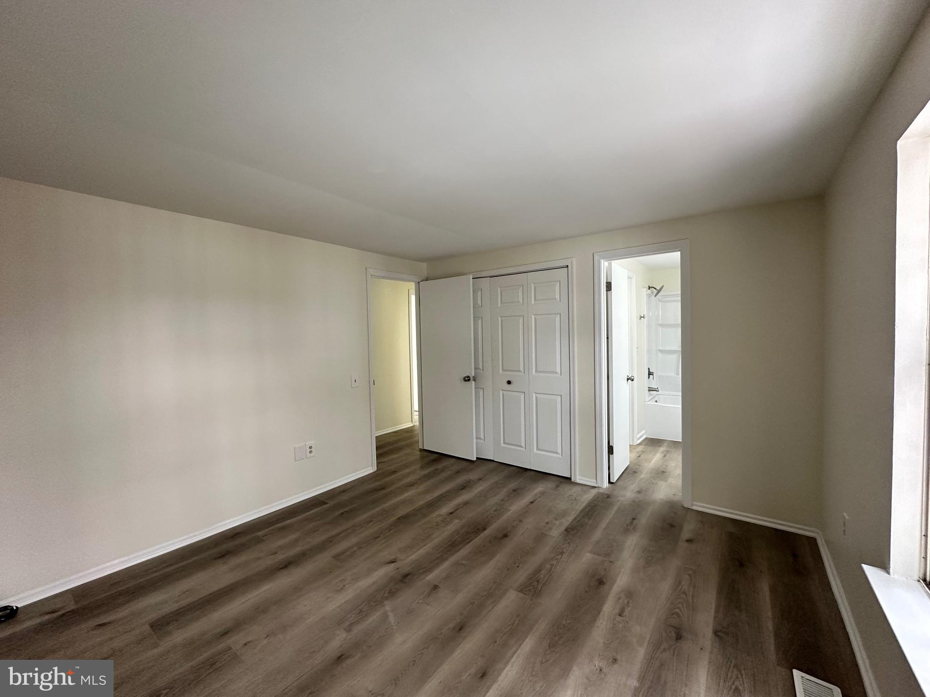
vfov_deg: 85.7
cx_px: 465
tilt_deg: -1.7
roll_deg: +0.8
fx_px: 376
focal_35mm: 14
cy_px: 348
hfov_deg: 102.1
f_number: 2.2
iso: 200
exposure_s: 1/120
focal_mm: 2.22
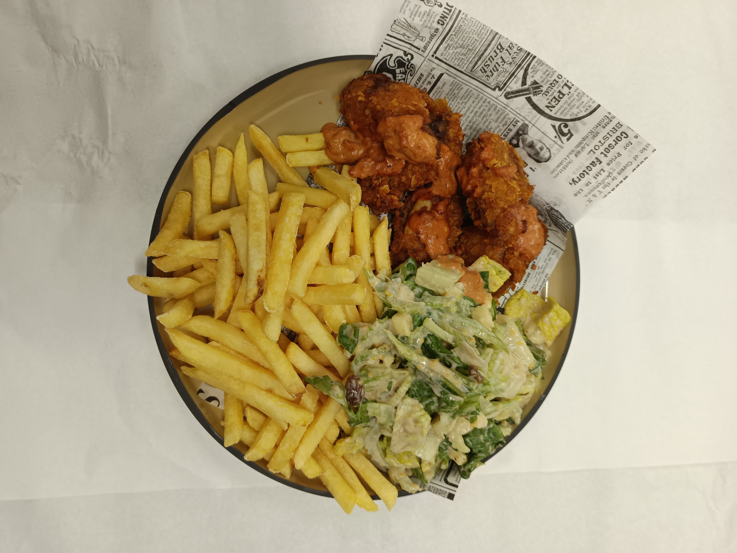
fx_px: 511
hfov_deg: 71.6
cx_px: 368
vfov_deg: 56.8
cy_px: 276
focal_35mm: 24
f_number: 1.7
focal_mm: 5.31
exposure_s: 1/50
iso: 114
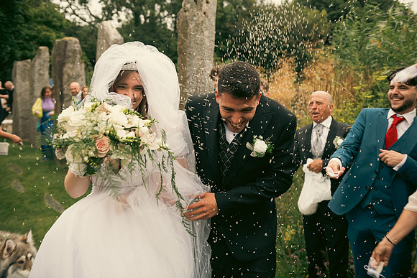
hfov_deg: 50.7
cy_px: 139
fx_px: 440
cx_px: 208
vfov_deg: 35.1
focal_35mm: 38
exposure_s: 1/400
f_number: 3.5
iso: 320
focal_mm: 38
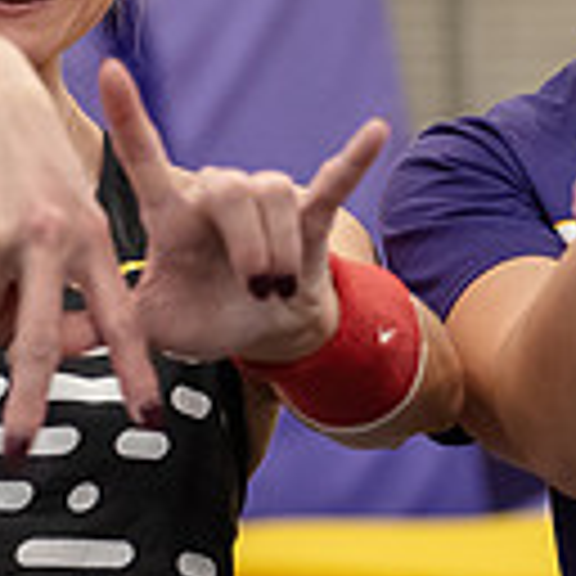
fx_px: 4481
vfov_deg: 7.3
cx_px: 364
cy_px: 29
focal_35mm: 238
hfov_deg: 7.4
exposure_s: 1/400
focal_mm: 62
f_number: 3.2
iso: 4000
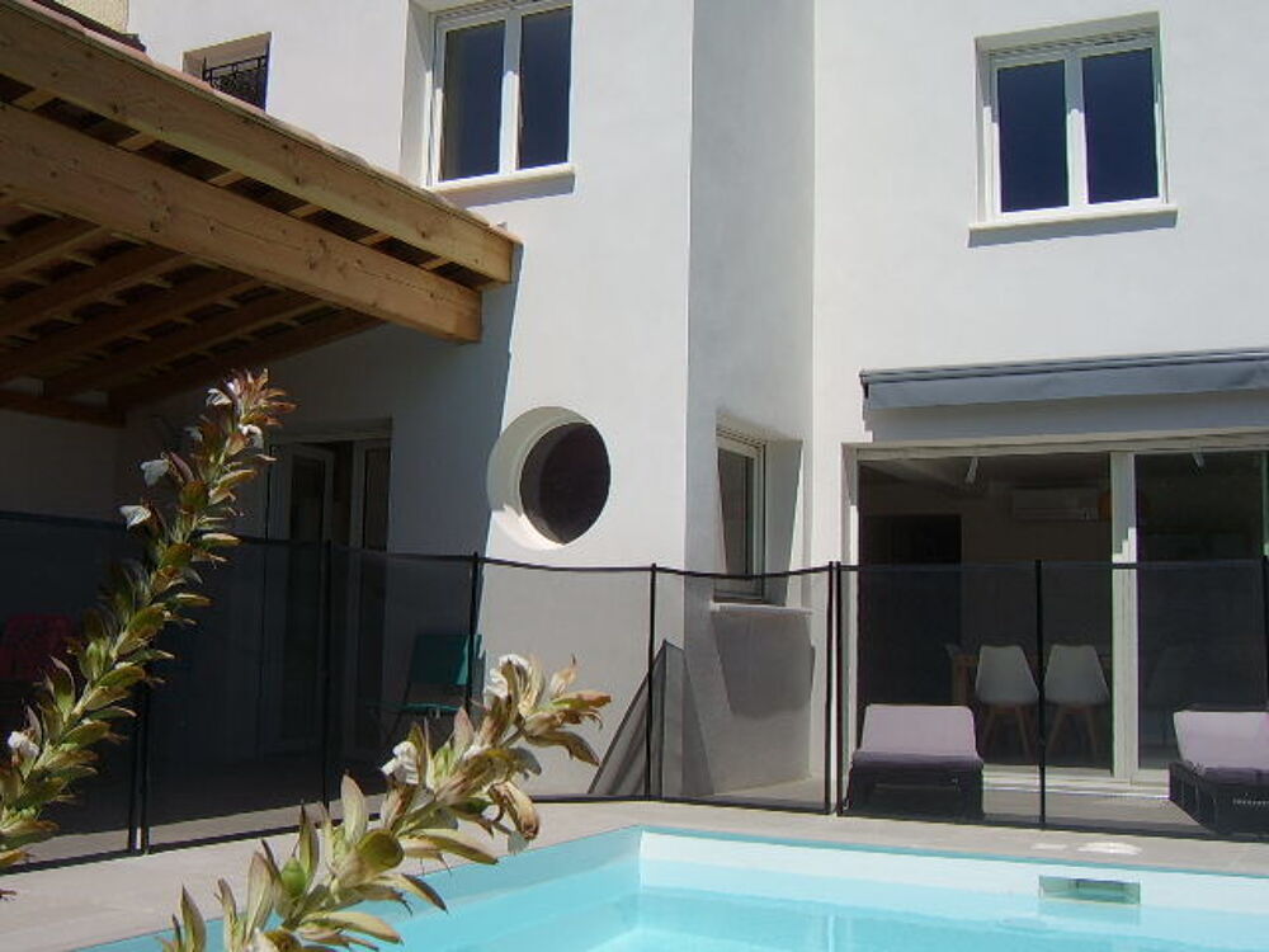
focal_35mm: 31
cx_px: 634
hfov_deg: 58.4
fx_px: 1136
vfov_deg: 45.4
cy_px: 476
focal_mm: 8.13
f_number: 6.7
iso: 50
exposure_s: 1/420
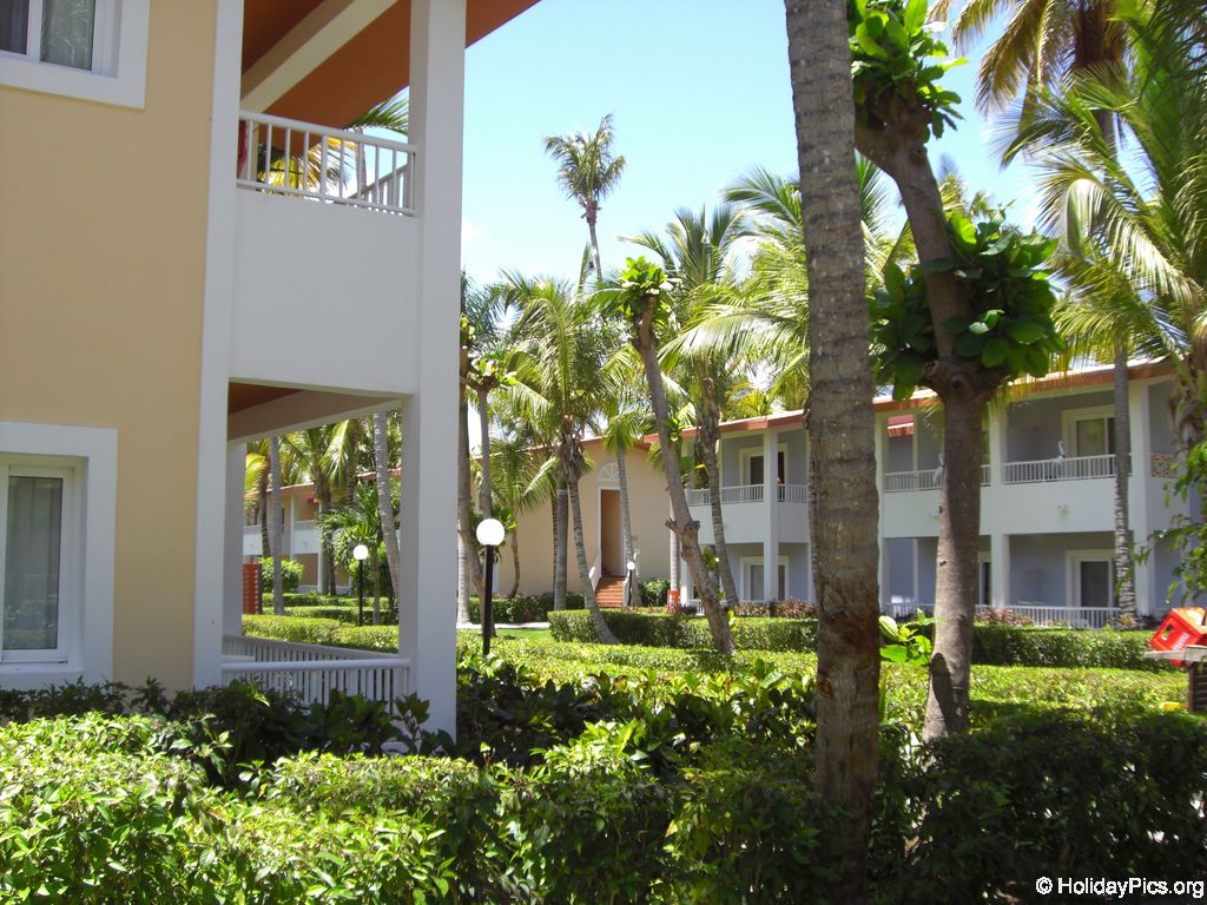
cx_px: 604
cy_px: 452
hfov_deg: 49.0
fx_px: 1325
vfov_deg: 37.7
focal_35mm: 38
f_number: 2.7
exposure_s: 1/400
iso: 64
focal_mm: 6.2
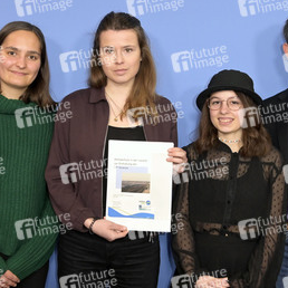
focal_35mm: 52
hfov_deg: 32.7
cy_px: 143
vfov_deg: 32.8
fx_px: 489
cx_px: 170
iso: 4000
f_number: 6.3
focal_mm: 35
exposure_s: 1/250
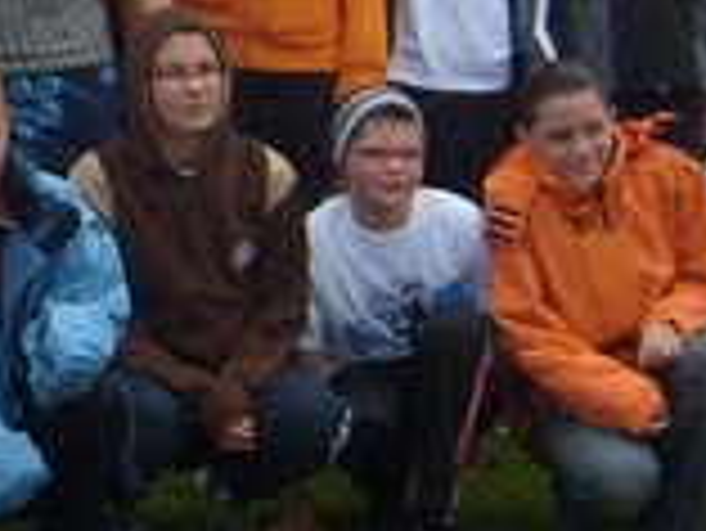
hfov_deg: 15.2
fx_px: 2551
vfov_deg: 11.8
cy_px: 148
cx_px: -153
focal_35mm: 125
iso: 80
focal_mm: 5.8
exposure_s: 1/60
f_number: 7.1
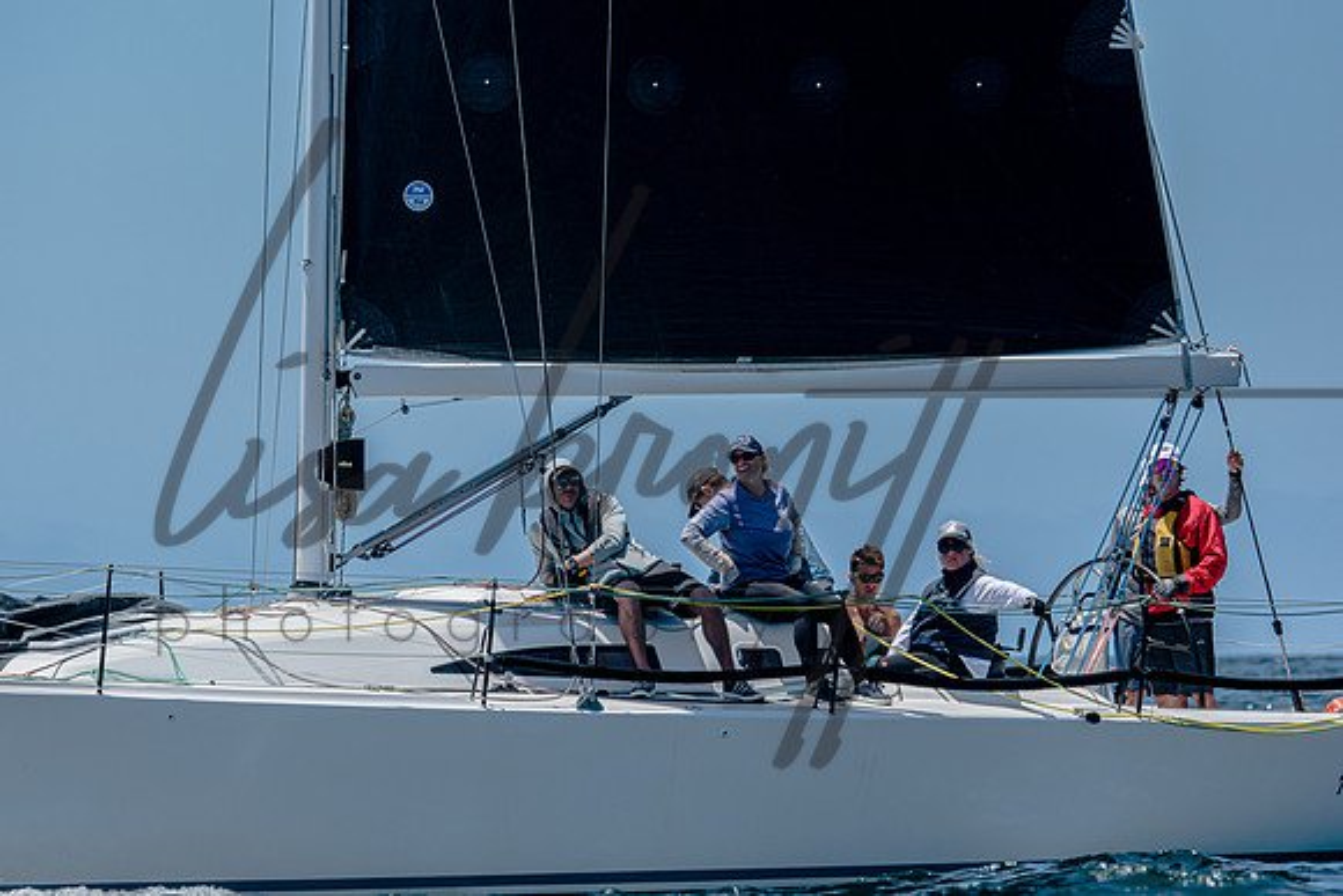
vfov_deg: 3.7
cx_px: 672
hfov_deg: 5.5
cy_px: 448
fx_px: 13992
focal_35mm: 375
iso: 200
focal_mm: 250
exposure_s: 1/1600
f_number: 5.6
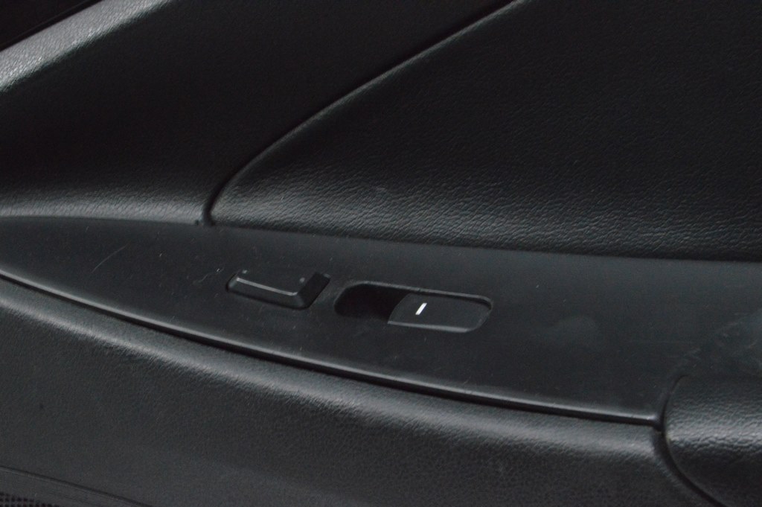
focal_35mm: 72
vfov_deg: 18.9
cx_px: 381
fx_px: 1523
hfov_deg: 28.1
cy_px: 254
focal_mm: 48
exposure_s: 1/15
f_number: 20
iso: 6400
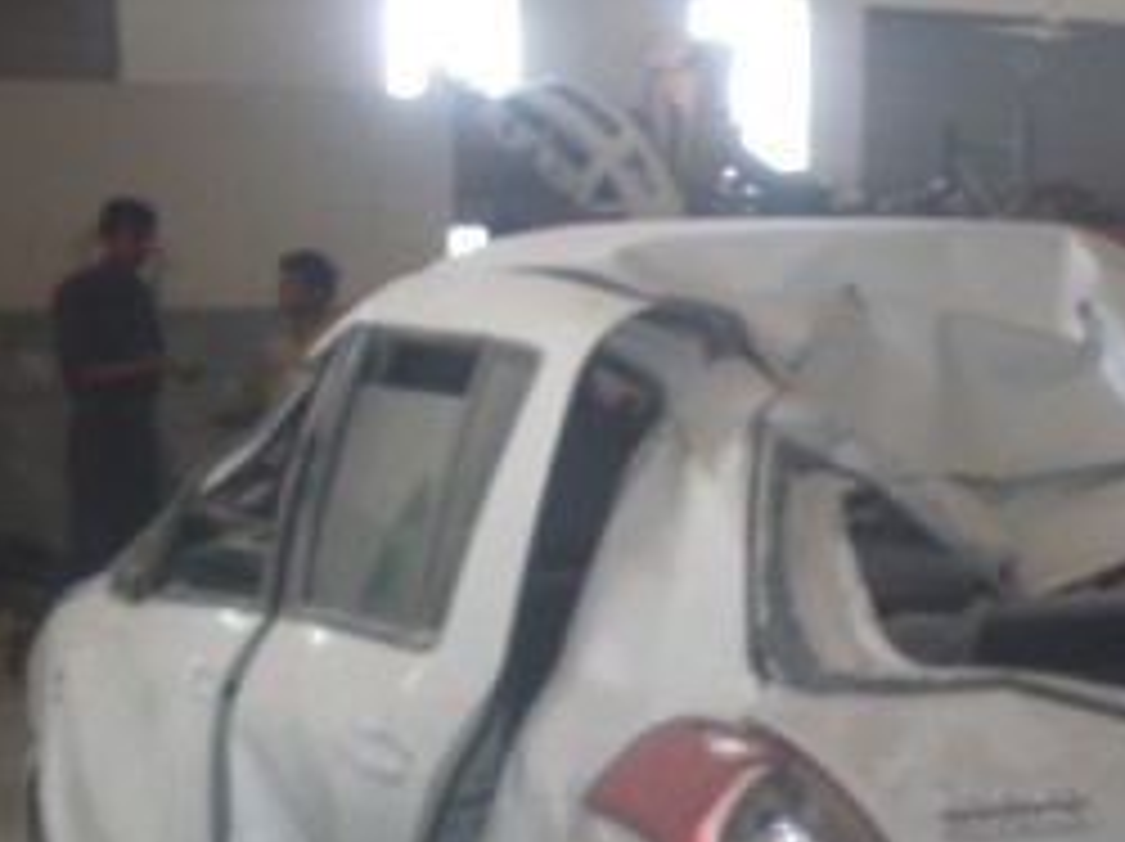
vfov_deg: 19.6
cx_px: 927
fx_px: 2370
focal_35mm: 73
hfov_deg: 26.1
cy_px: 806
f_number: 2.8
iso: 100
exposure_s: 1/45
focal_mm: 6.3
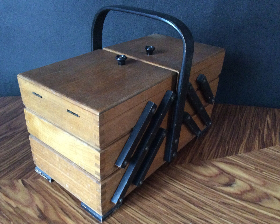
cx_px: 131
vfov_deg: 43.4
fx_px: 282
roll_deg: -0.5
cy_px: 113
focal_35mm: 34
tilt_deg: -31.0
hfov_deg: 52.8
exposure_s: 1/17
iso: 320
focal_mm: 3.3
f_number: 2.4
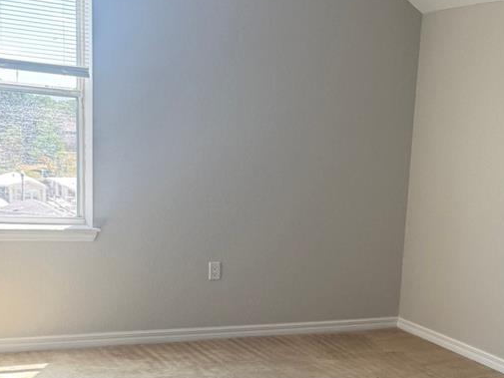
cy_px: 329
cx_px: 438
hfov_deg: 32.4
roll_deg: -4.2
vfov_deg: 25.0
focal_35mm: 57
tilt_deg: -16.2
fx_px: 830
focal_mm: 6.76
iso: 125
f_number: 1.78
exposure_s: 1/202
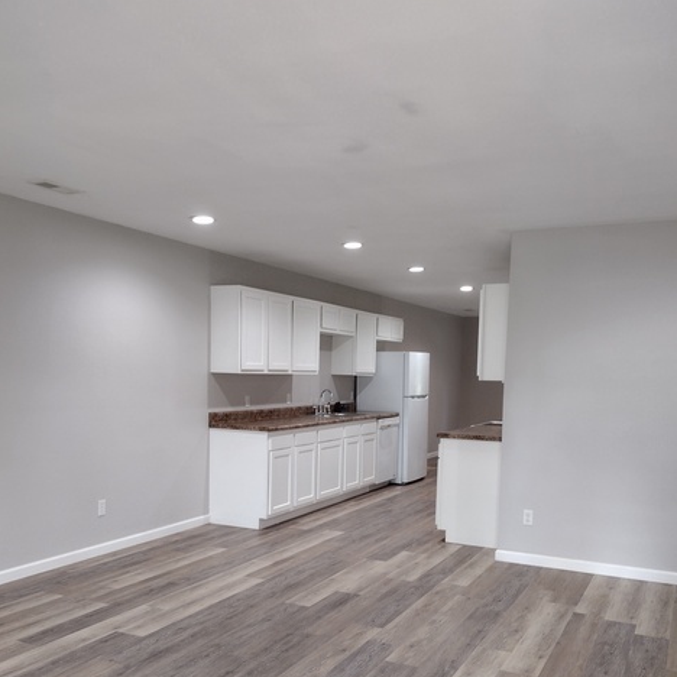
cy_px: 455
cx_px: 359
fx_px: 752
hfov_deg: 48.4
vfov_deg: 47.6
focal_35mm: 34
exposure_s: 1/40
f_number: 1.7
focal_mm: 4.71
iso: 216
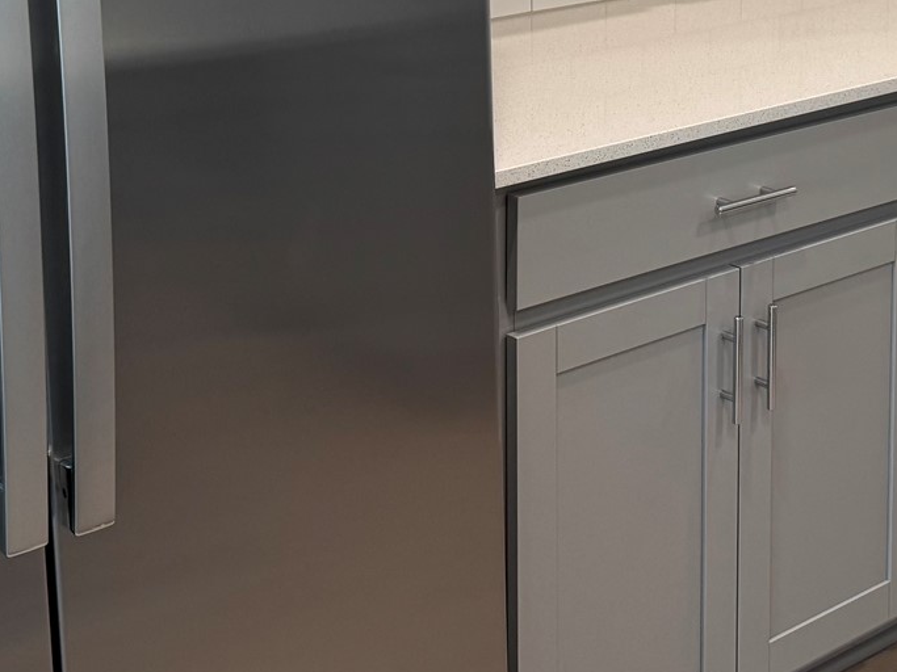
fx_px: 1865
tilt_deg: -9.2
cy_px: -64
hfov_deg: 26.8
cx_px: 628
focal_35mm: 72
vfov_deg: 19.6
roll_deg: +0.0
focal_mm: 6.76
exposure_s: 1/120
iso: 200
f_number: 1.78
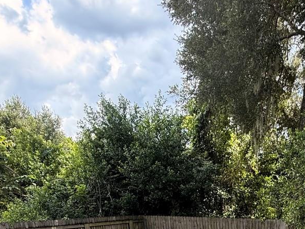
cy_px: 289
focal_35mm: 38
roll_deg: +0.3
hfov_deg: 45.8
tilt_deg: -14.2
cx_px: 254
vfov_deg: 30.7
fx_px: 335
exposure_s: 1/217
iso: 50
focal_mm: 2.22
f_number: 2.2
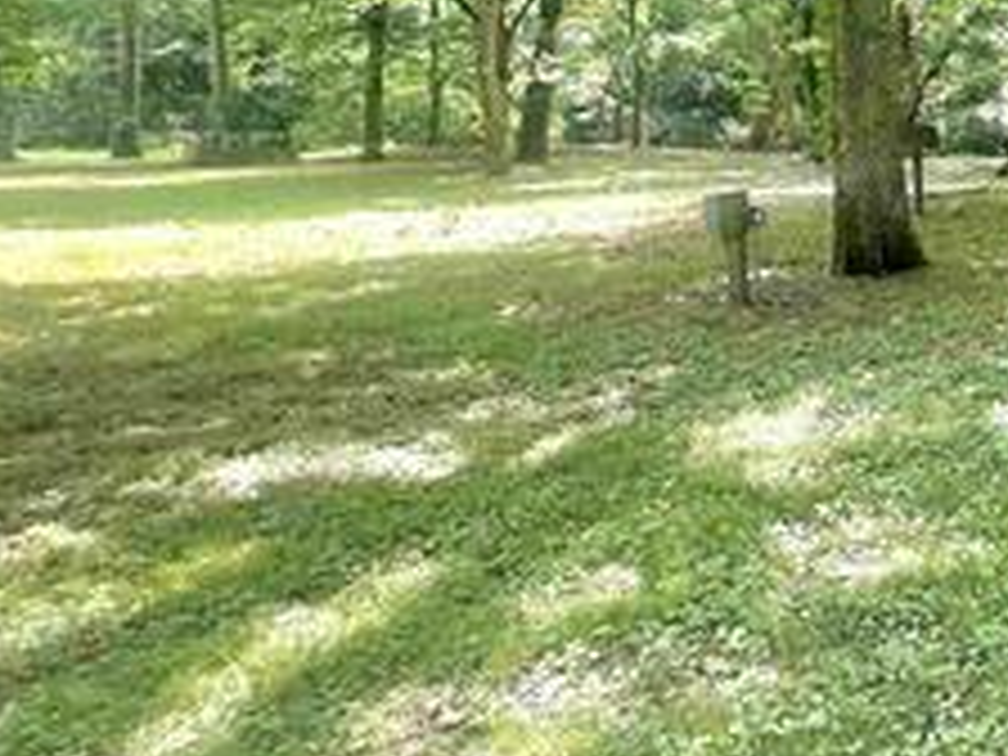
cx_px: 1282
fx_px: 1165
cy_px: 230
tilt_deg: -5.2
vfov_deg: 35.5
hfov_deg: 34.5
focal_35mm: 40
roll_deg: +0.4
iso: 80
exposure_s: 1/99
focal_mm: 2.22
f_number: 2.2
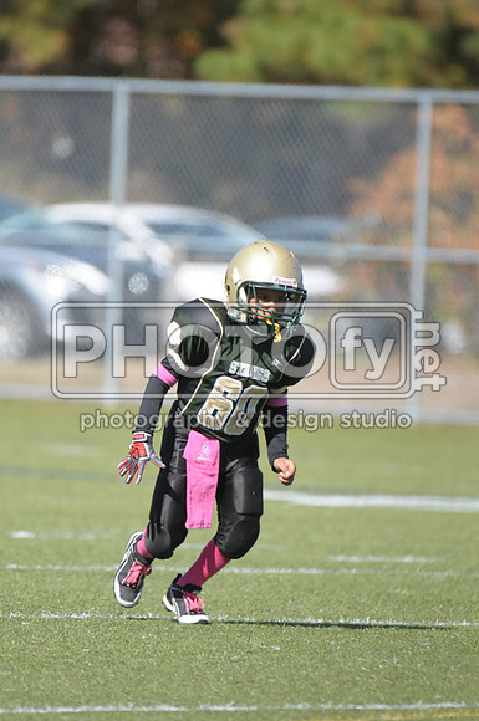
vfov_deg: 3.4
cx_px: 240
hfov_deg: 2.3
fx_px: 12010
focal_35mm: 600
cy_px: 360
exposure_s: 1/5000
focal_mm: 400
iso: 1000
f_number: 4
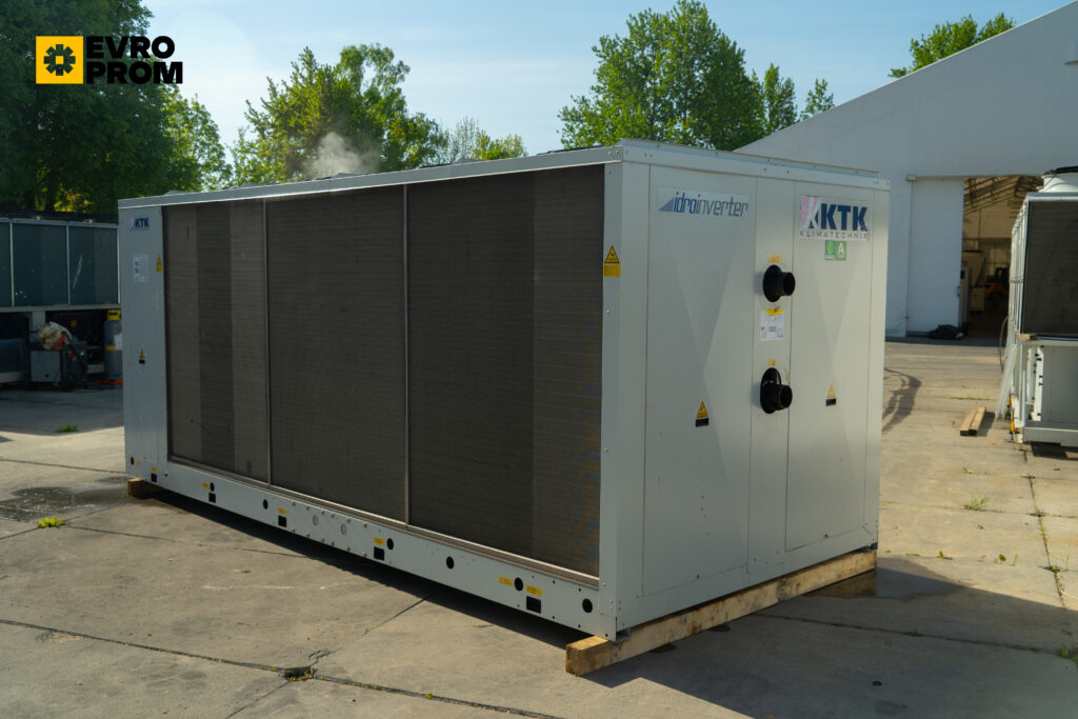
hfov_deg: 55.8
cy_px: 360
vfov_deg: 38.9
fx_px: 1018
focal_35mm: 34
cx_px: 539
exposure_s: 1/100
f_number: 6.3
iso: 100
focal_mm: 34
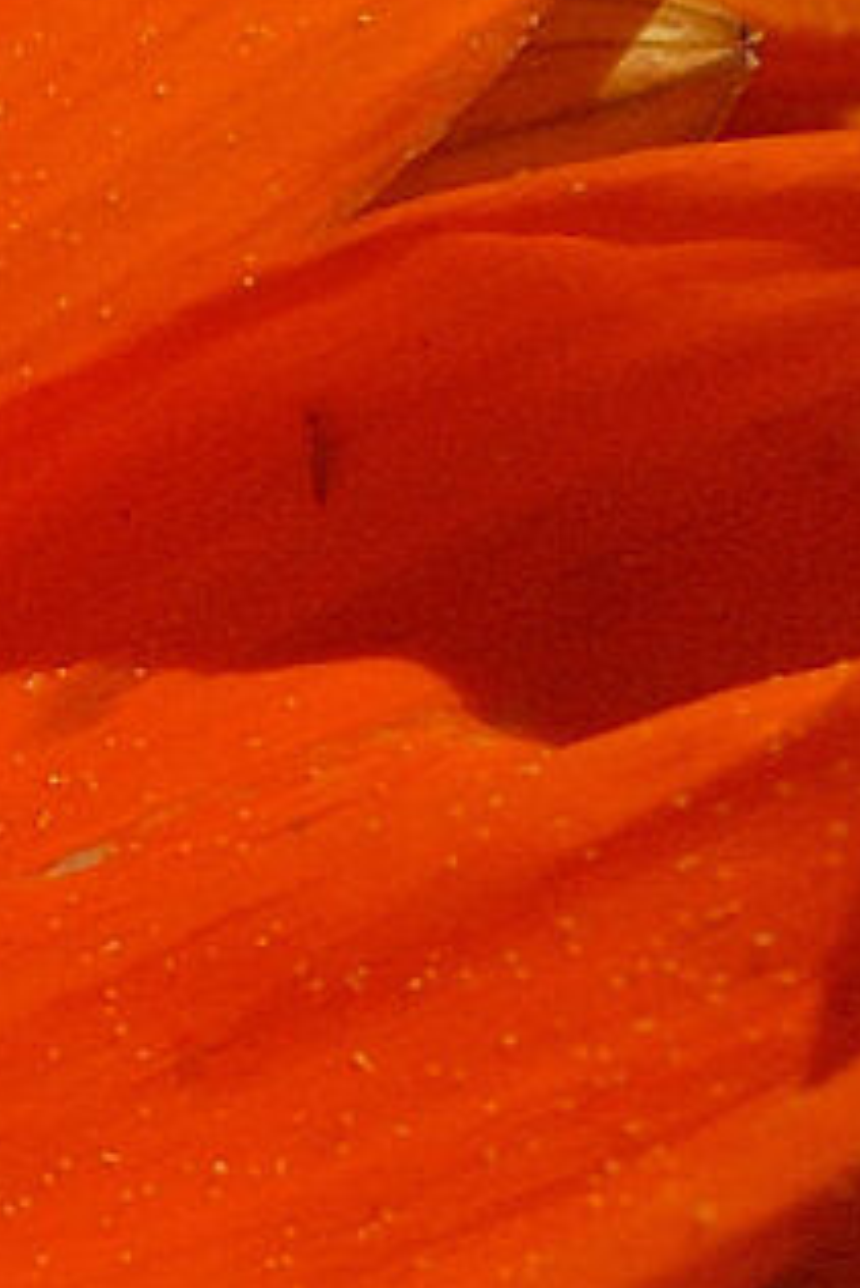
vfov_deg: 4.8
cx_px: -1500
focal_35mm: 432
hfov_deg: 3.1
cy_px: 1296
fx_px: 15462
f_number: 11
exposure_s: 1/500
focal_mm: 38
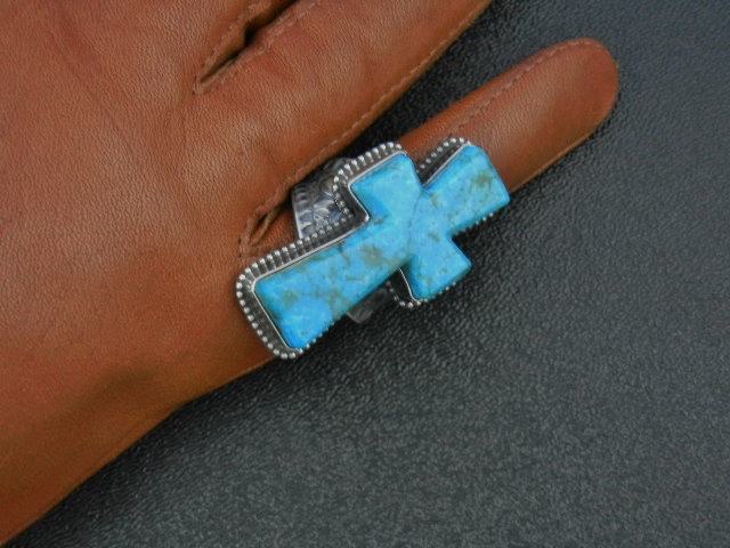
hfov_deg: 25.3
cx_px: 365
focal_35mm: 77
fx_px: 1624
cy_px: 274
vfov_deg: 19.1
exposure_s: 1/3.4
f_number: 4.3
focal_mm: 13.9
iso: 200
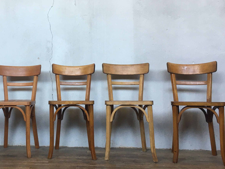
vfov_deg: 30.2
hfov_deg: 38.5
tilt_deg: +3.1
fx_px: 312
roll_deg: +0.0
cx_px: 53
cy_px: 68
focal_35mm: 48
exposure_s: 1/33
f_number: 2.2
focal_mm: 4.15
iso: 80
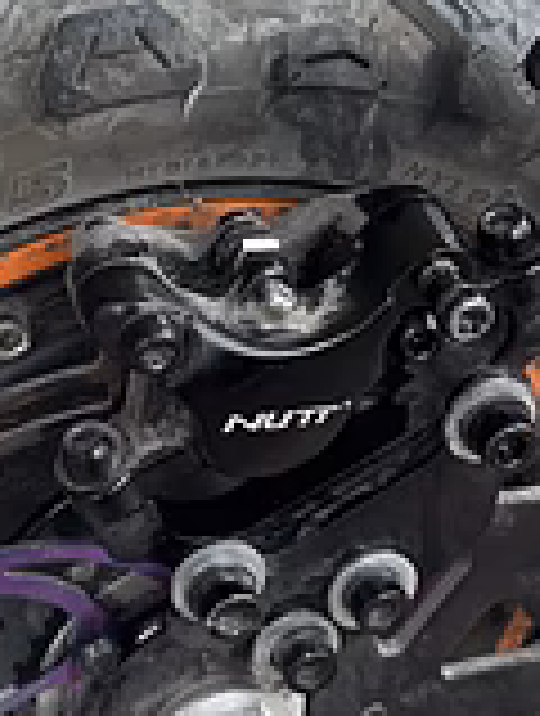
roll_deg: +0.0
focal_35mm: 93
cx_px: 153
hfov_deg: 15.9
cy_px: 140
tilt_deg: -30.9
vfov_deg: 20.8
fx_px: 1927
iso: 80
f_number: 1.78
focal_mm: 6.86
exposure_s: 1/623
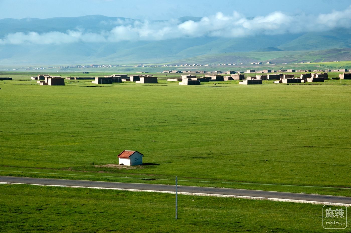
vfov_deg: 14.0
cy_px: 116
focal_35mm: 98
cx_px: 176
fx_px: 950
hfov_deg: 20.9
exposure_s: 1/400
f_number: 10
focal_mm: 65
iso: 200
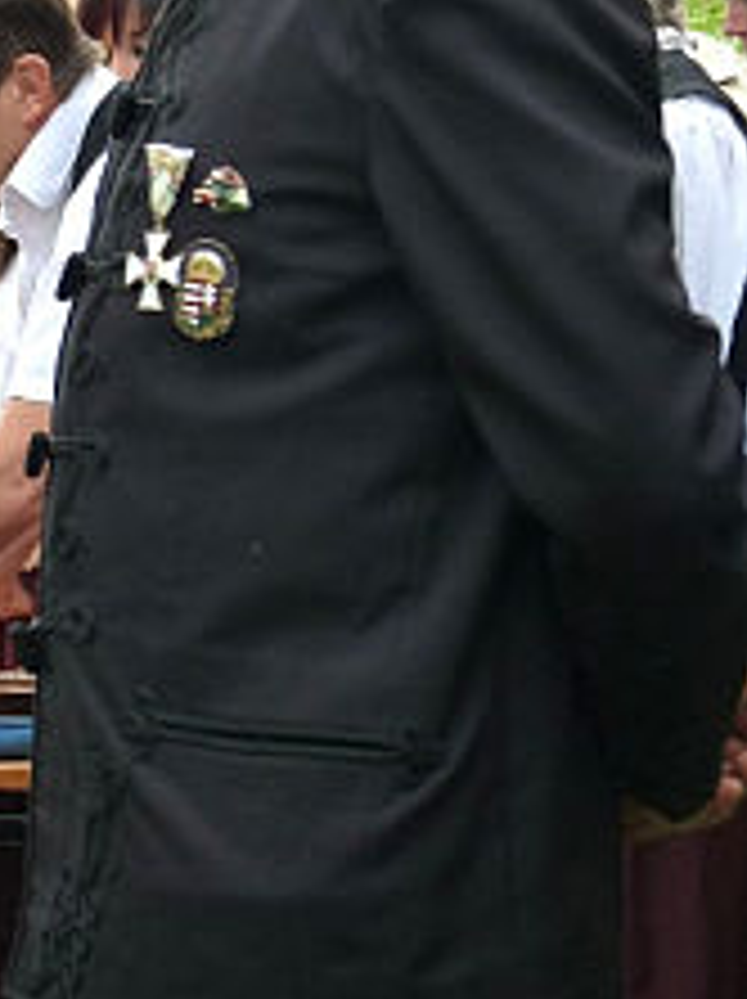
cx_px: -9
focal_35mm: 262
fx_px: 7553
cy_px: 144
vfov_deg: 7.6
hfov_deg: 5.6
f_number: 4
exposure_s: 1/125
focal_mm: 23
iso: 125
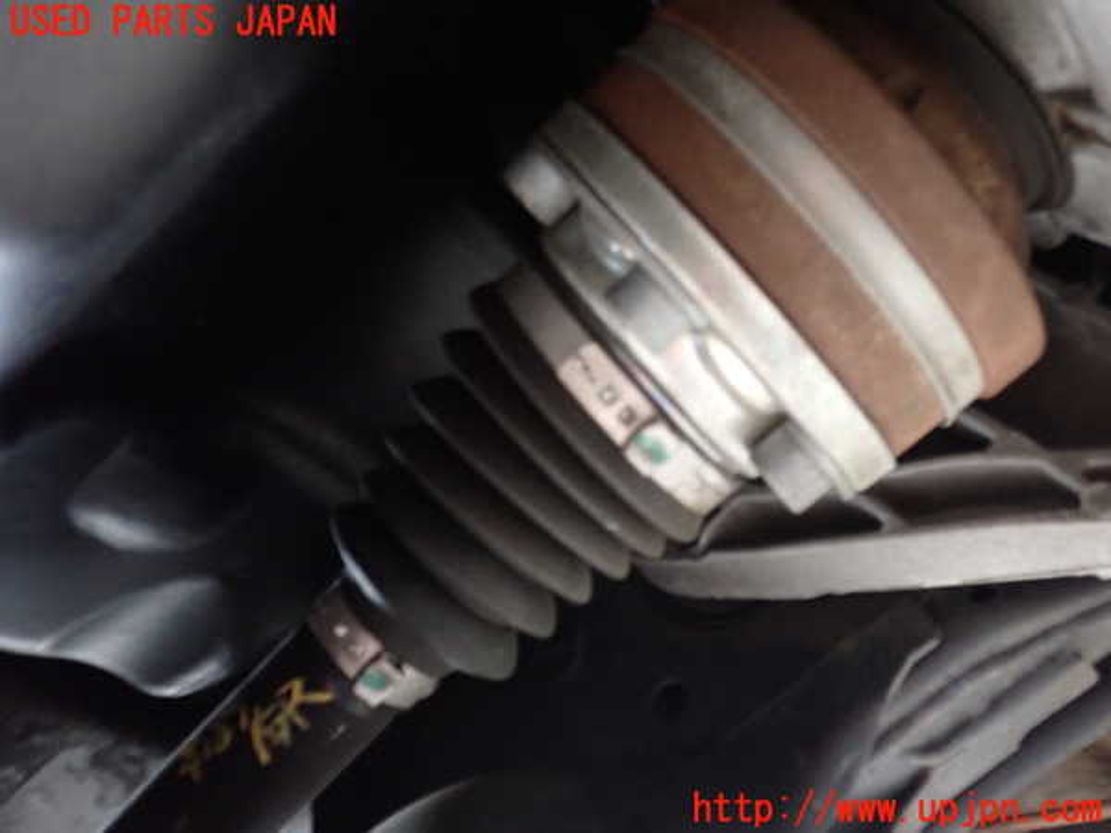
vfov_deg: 46.8
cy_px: 416
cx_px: 556
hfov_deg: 60.0
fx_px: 963
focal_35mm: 30
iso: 800
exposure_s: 1/13
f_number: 2.3
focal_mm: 5.4
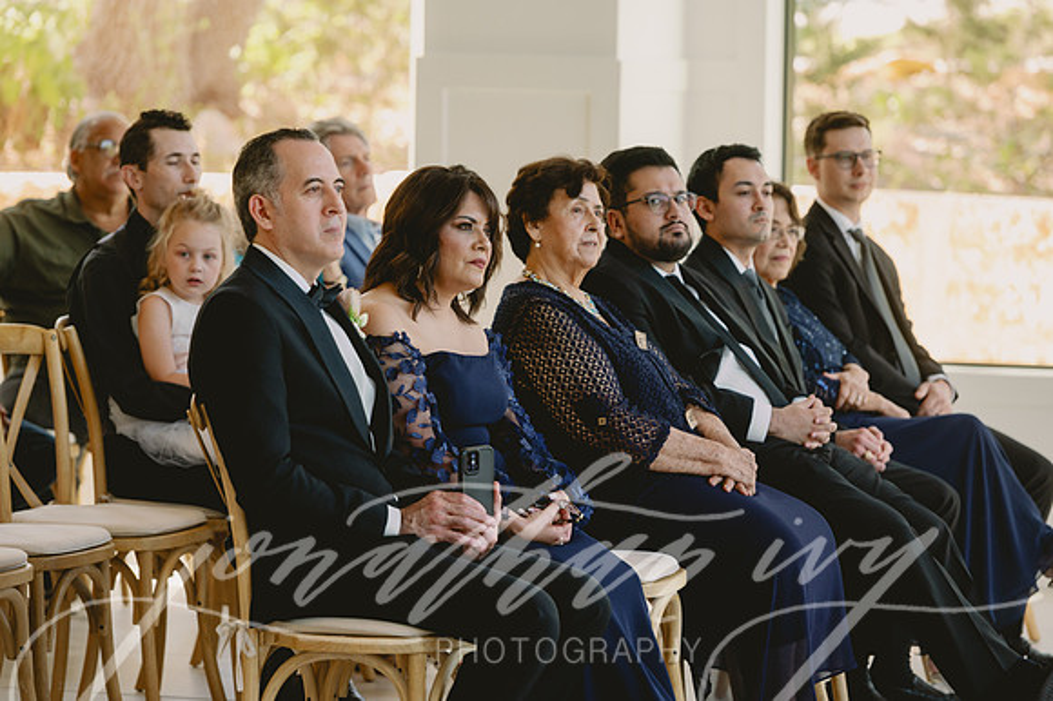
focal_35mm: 174
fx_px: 5099
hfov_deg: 11.8
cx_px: 526
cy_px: 350
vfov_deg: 7.9
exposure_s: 1/200
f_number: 2.8
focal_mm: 170
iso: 640
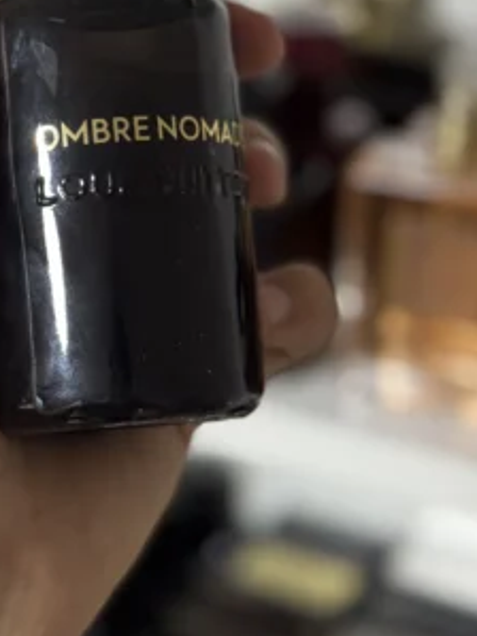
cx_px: 77
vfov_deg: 21.0
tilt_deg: -19.5
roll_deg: +0.1
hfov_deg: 15.9
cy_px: 116
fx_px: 1692
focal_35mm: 92
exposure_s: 1/50
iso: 200
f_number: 1.78
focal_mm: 6.76
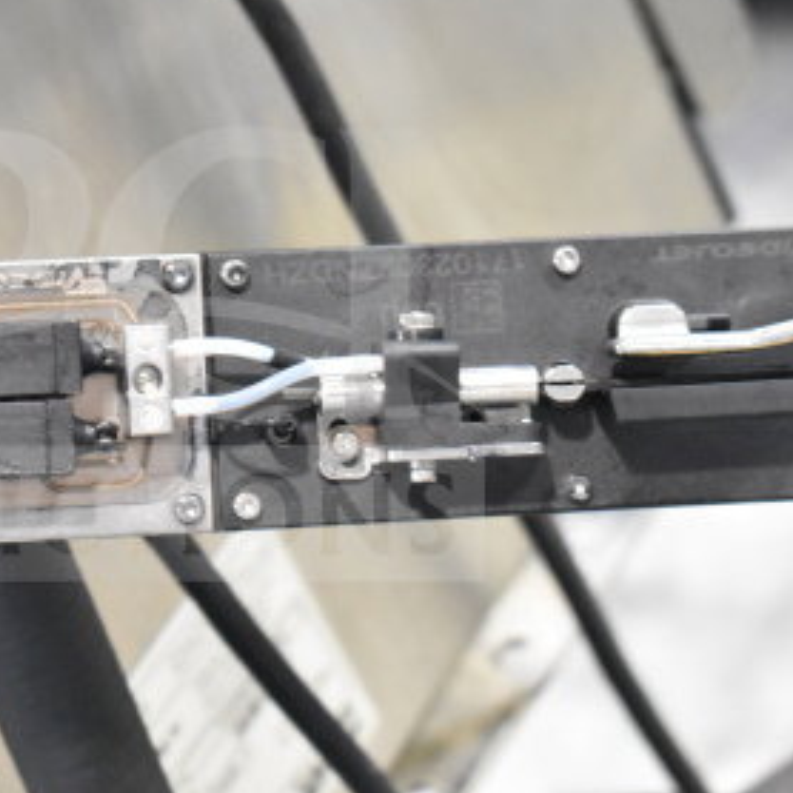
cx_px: 163
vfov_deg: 11.3
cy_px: 355
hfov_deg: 11.3
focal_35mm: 154
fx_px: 3990
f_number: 5.6
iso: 6400
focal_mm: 55
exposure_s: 1/100
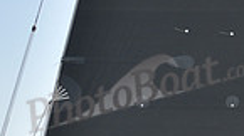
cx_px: 352
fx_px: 1899
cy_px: 308
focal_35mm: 294
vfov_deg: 4.0
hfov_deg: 7.2
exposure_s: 1/800
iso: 250
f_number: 3.2
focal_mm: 70
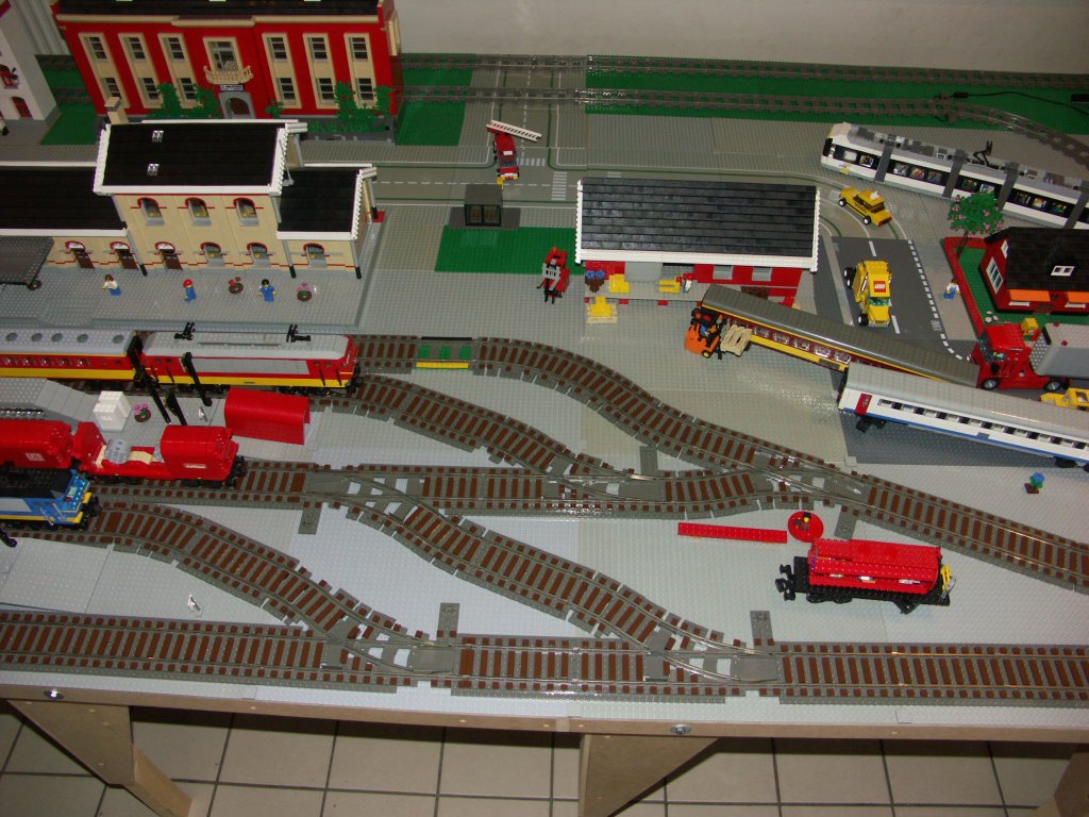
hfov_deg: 63.4
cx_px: 544
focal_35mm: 28
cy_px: 408
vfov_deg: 49.7
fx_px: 881
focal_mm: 7.2
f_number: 2.8
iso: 200
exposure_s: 1/50
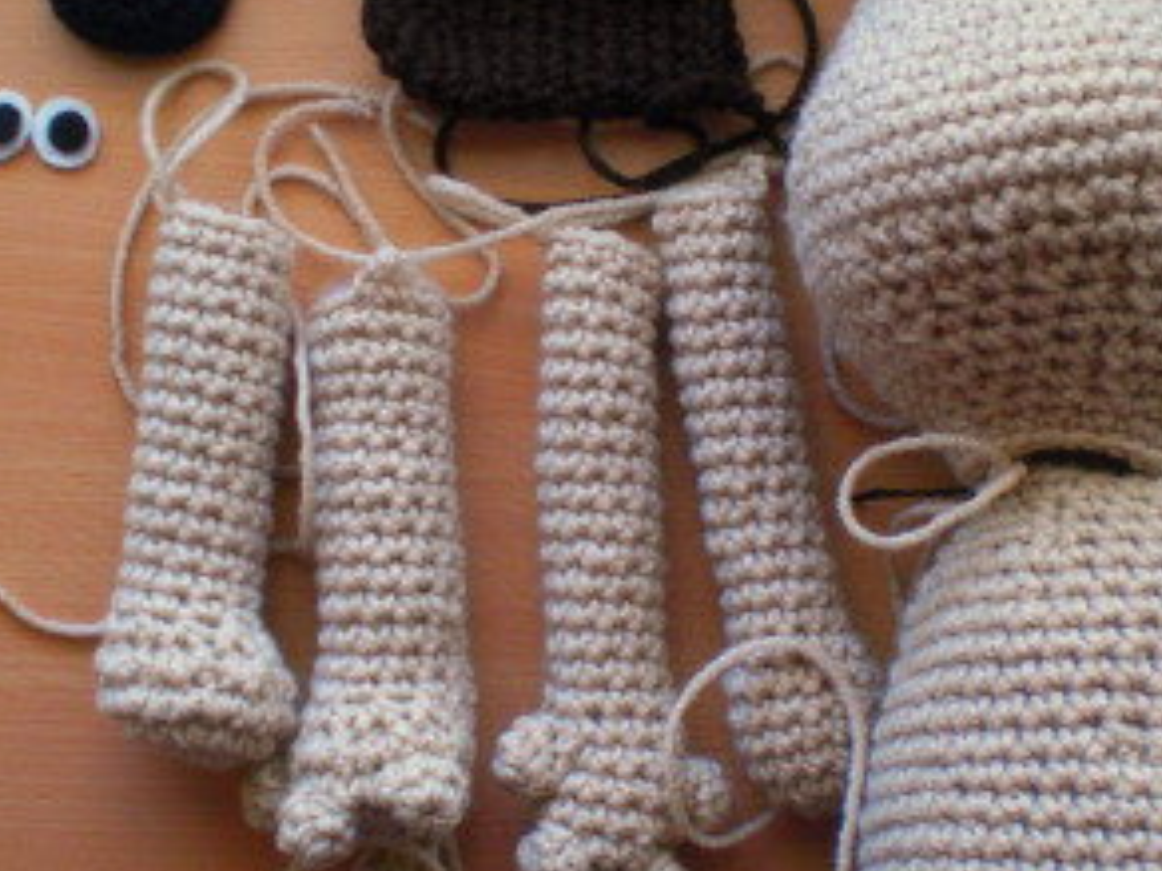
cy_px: 471
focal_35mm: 65
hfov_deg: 29.8
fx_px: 2182
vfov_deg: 22.6
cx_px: 609
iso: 200
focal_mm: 6.3
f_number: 3.1
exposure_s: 1/80
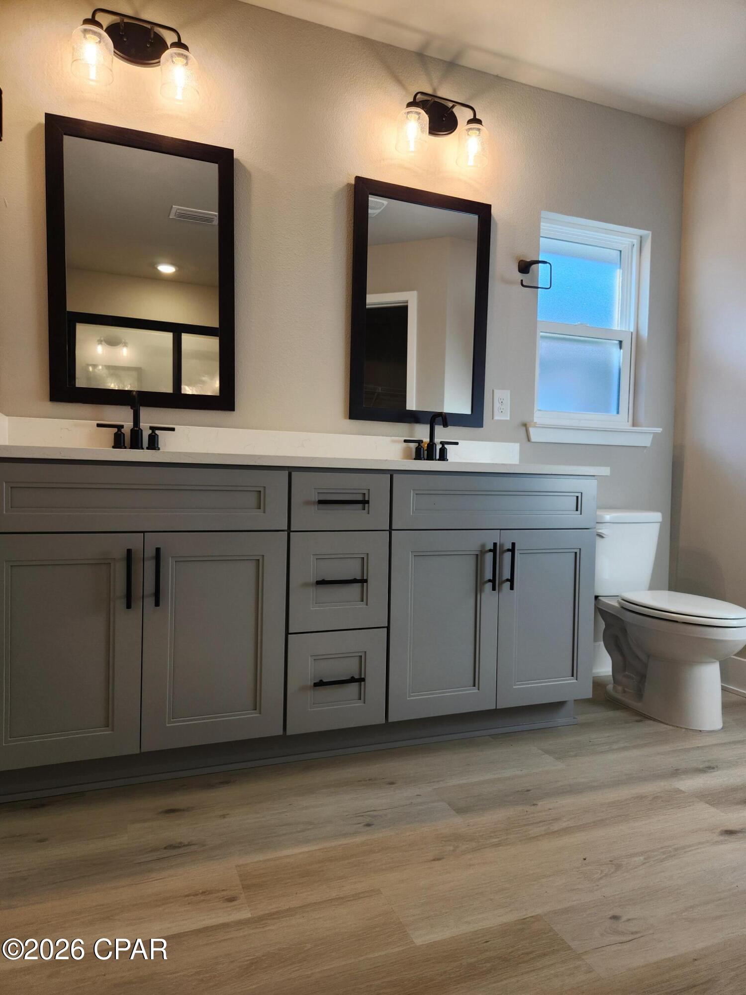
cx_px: 373
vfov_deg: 73.9
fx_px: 661
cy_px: 498
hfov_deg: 58.9
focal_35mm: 23
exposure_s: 1/120
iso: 50
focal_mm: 5.4
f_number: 1.8
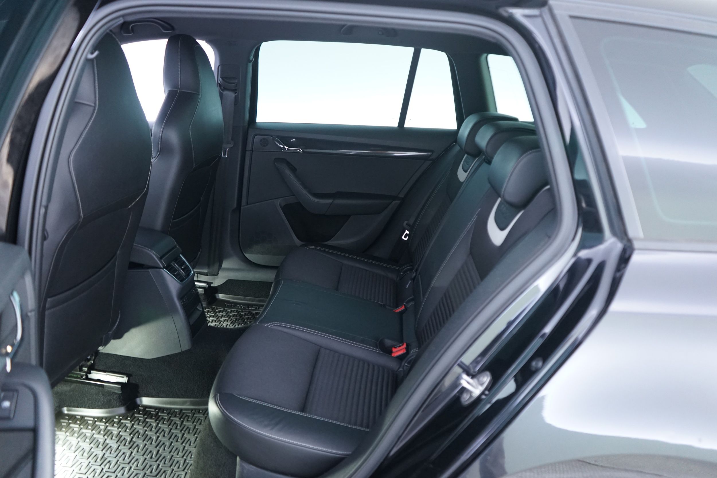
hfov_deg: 65.5
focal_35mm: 28
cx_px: 358
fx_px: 558
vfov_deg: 46.4
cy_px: 239
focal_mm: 28
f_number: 3.5
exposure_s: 1/10
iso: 2000
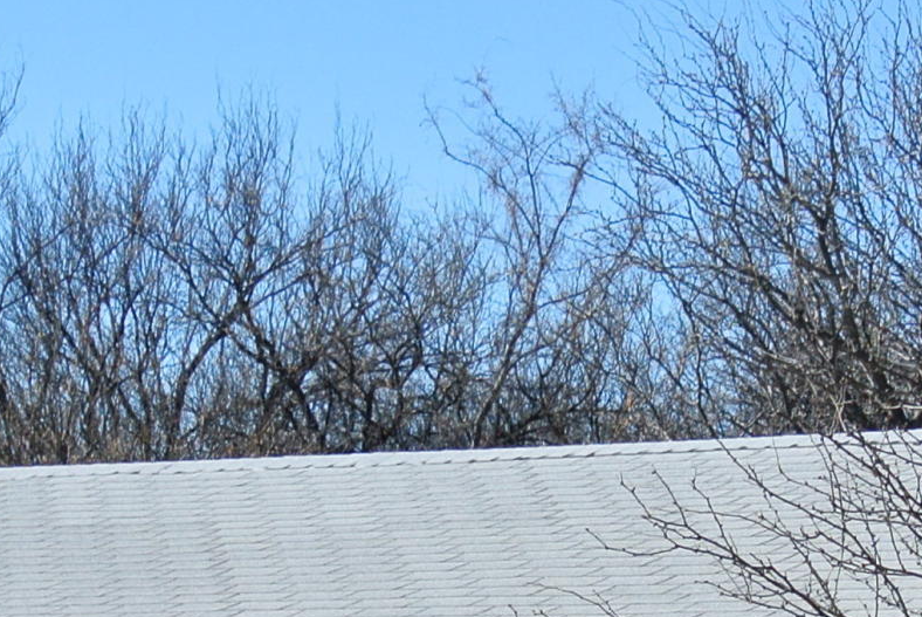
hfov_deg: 10.4
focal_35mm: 198
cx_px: 675
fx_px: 5076
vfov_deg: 6.8
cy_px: 983
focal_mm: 19.6
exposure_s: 1/500
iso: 100
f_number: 4.8
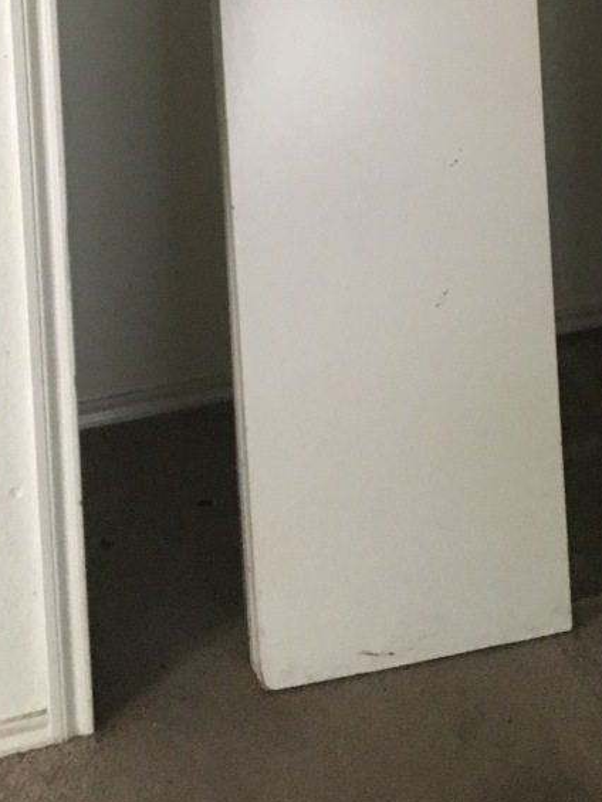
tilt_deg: -12.8
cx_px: 396
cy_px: -153
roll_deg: +0.5
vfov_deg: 25.1
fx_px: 1623
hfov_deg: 21.0
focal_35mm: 70
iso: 200
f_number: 2.2
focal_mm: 4.15
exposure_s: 1/30
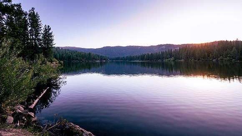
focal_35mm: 16
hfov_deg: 99.2
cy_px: 55
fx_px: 103
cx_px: 123
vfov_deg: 66.4
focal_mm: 15
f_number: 11
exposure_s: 1/25
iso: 200
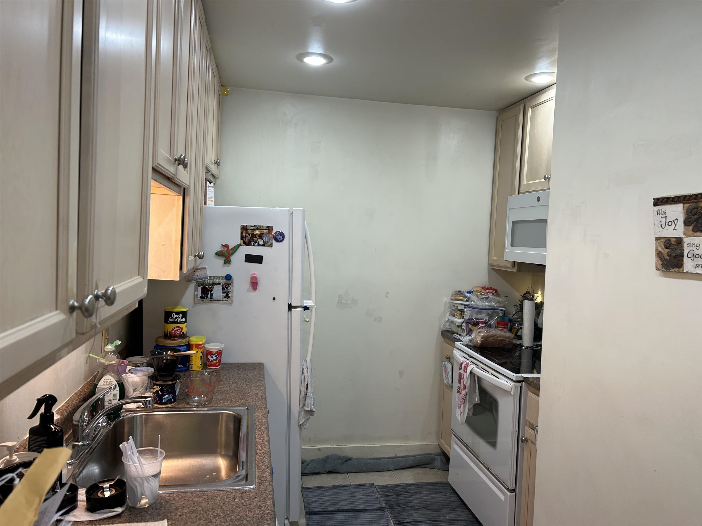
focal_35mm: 26
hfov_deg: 67.3
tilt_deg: -3.5
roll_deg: -2.2
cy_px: 263
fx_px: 527
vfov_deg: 53.1
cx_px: 351
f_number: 1.5
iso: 64
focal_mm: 5.7
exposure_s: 1/120
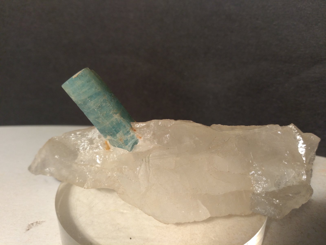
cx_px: 163
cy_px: 122
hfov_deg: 67.3
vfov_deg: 53.1
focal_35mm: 26
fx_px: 245
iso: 127
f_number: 2
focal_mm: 3.54
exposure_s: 1/100
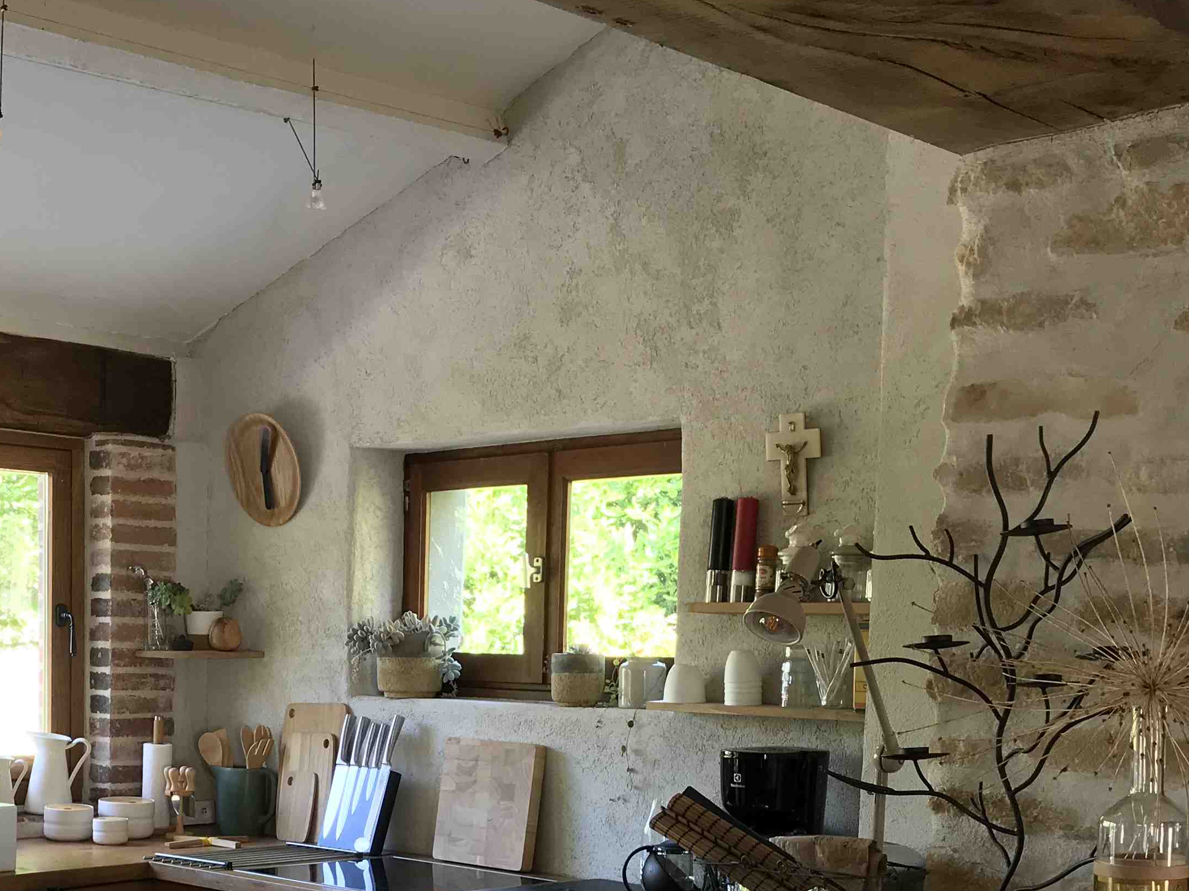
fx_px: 1786
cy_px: 777
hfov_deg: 36.3
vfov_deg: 27.2
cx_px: 361
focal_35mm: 52
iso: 25
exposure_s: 1/33
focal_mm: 3.99
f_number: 1.8
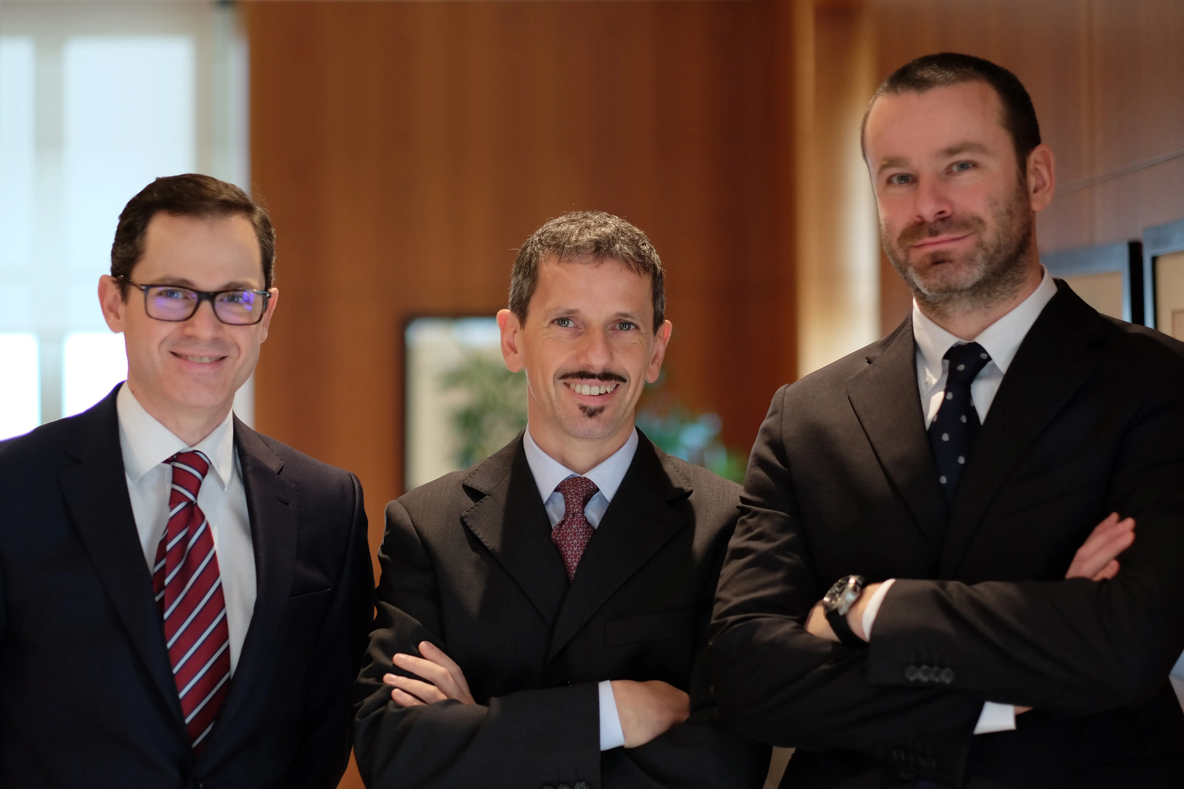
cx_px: 592
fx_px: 2762
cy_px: 394
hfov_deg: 24.2
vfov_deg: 16.3
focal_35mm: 84
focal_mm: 56
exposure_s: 1/85
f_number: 1.2
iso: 400
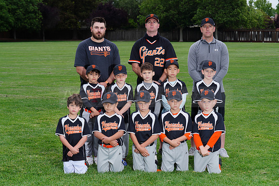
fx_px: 636
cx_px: 140
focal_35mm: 82
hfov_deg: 24.8
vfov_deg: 16.7
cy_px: 93
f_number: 8
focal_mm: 82
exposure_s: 1/200
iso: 200
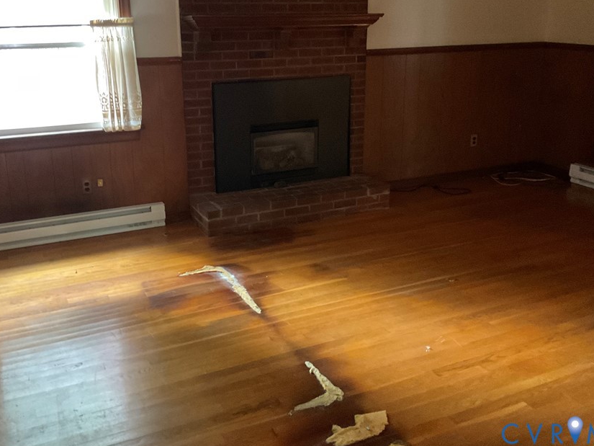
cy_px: 177
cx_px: 280
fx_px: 618
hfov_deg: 51.3
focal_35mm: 36
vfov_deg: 39.5
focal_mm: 3
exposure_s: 1/24
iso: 500
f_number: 1.8
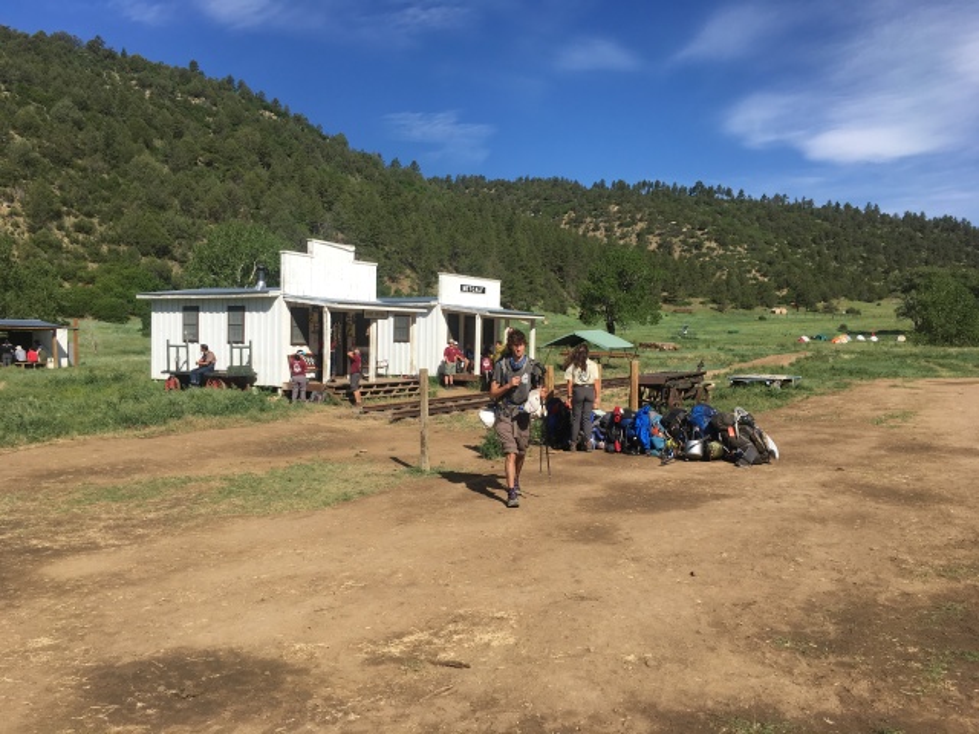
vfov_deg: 48.2
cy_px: 367
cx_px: 490
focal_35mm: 29
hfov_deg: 61.7
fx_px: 820
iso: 25
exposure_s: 1/1479
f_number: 2.2
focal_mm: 4.15
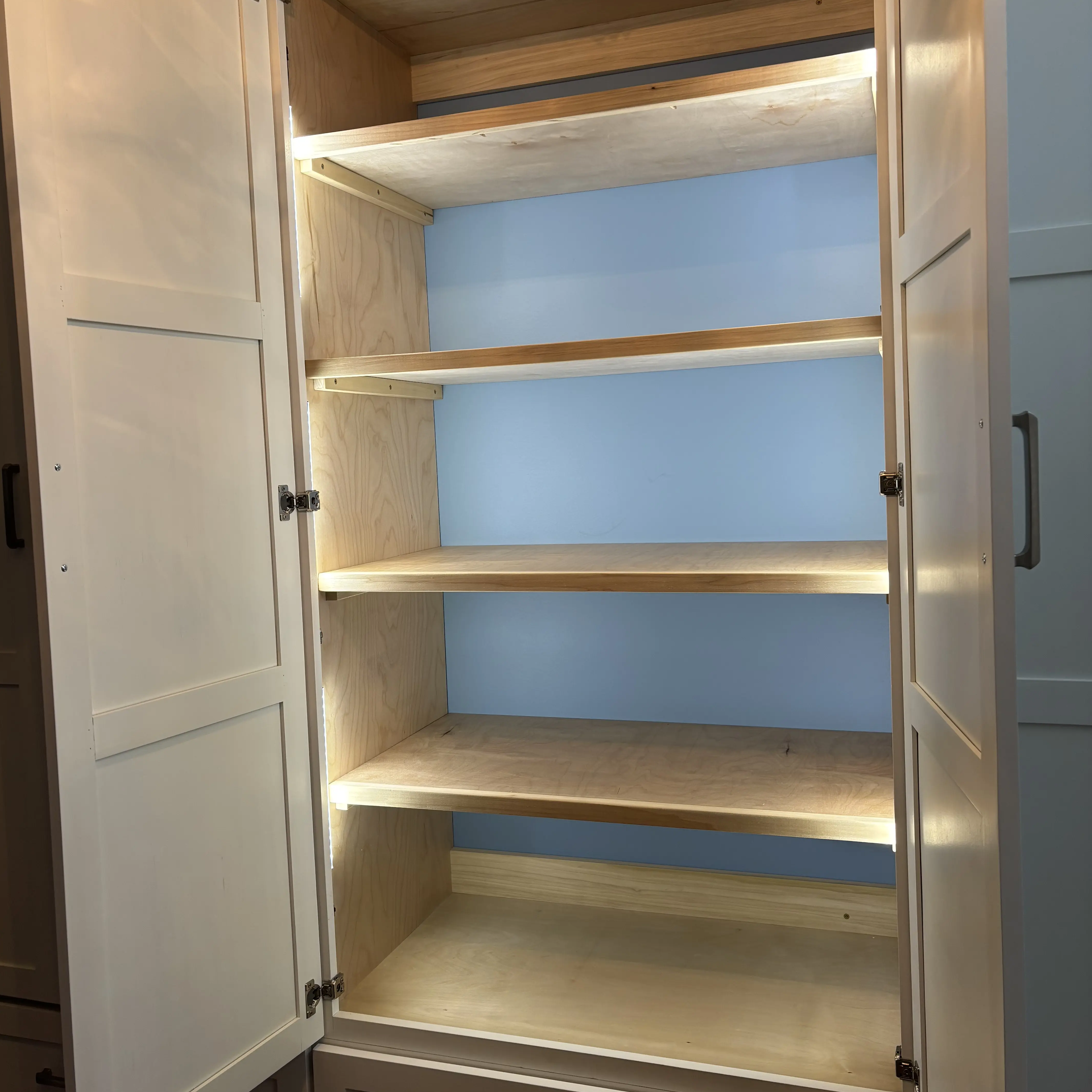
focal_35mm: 31
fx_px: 1106
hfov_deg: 52.5
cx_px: 543
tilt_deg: -4.1
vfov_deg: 52.5
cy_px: 511
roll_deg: +2.0
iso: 80
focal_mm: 5.96
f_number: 1.6
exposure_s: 1/60
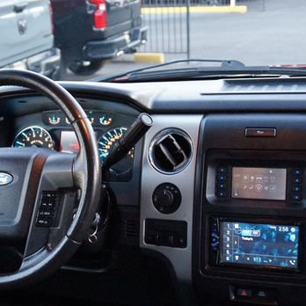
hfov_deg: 28.1
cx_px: 127
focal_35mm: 61
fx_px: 610
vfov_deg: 28.1
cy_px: 180
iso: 3200
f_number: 4.5
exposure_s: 1/160
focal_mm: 26
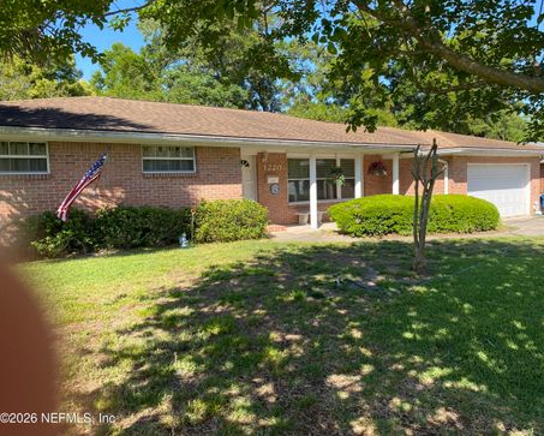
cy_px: 213
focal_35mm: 28
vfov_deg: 51.6
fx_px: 451
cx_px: 299
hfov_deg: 62.0
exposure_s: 1/934
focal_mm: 4.25
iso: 32
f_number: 1.8
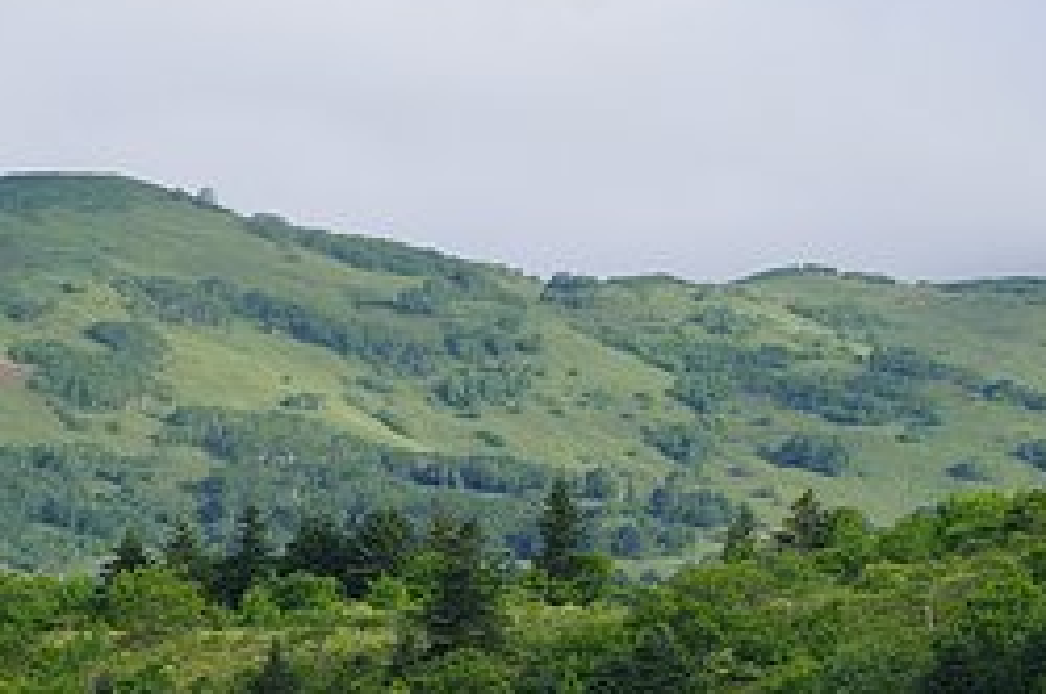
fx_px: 8560
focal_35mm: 295
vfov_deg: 4.6
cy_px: 495
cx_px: 1397
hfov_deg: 6.9
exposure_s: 1/60
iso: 100
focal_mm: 48
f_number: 11
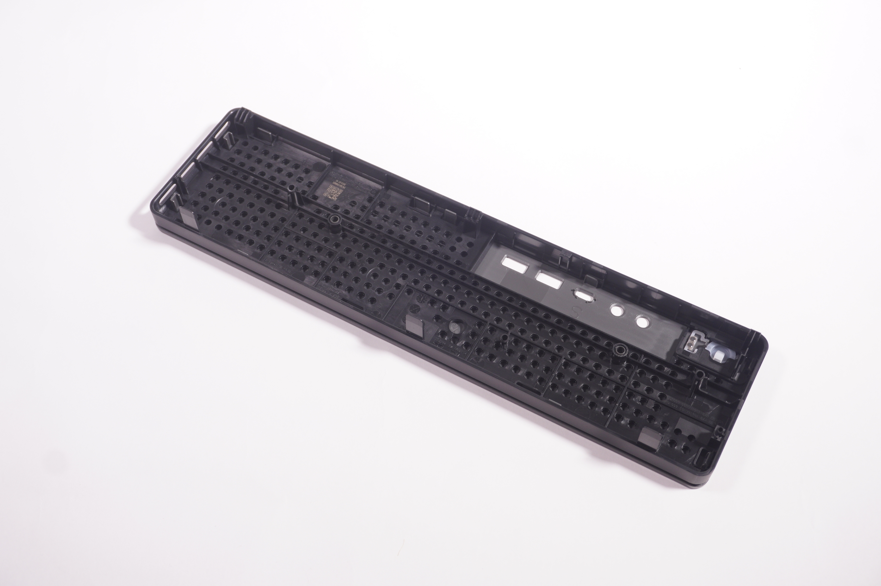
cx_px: 440
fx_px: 1027
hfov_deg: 46.4
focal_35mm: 42
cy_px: 293
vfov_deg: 31.8
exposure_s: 1/13
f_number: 5.6
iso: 200
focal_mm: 28
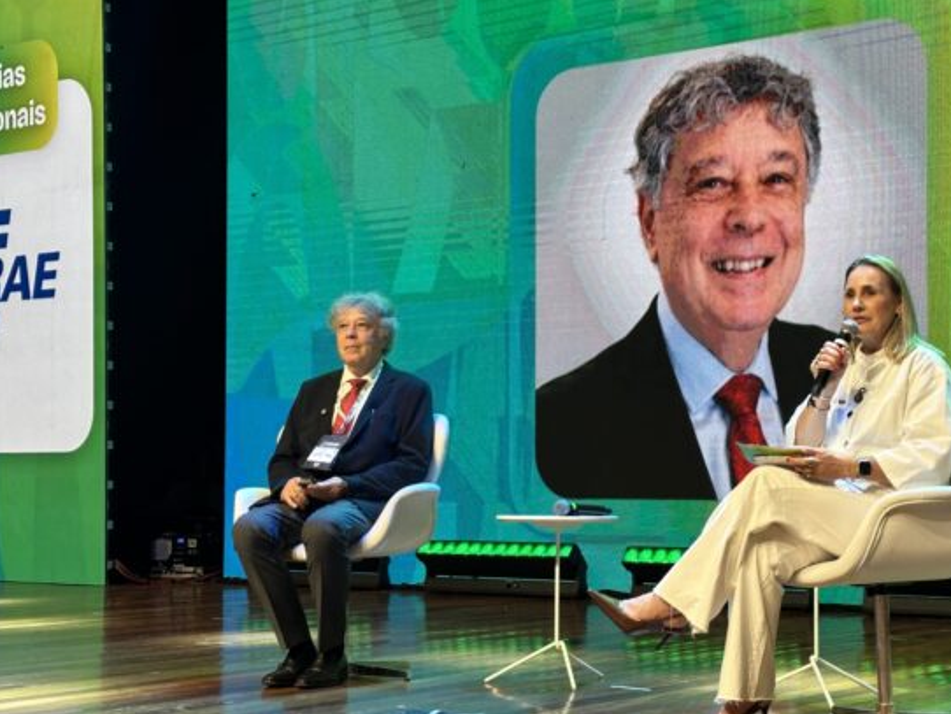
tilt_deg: +2.9
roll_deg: +0.1
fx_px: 1869
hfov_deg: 28.4
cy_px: 379
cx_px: 612
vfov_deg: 21.6
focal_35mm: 68
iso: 80
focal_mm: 6.86
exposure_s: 1/96
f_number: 1.78
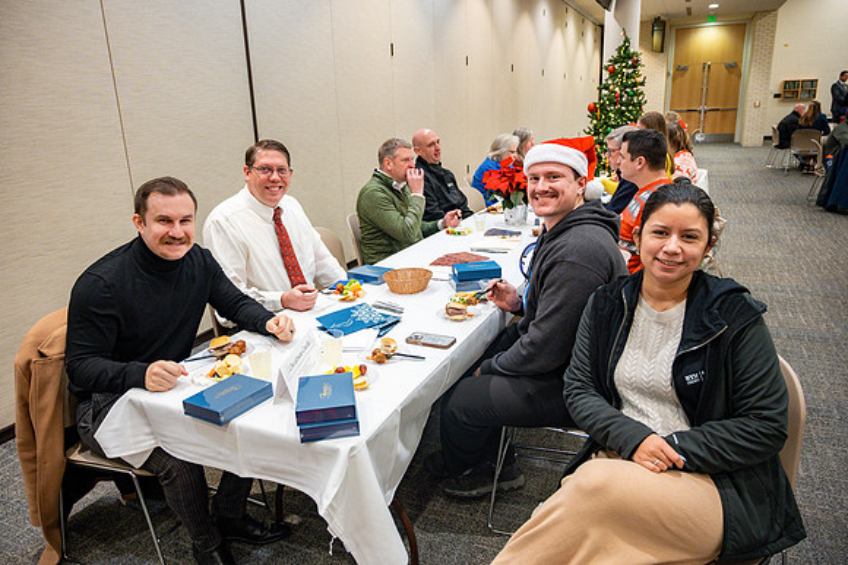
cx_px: 424
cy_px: 282
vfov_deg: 50.4
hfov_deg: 70.5
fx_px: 600
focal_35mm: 26
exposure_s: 1/200
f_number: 4
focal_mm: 25.5
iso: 1250
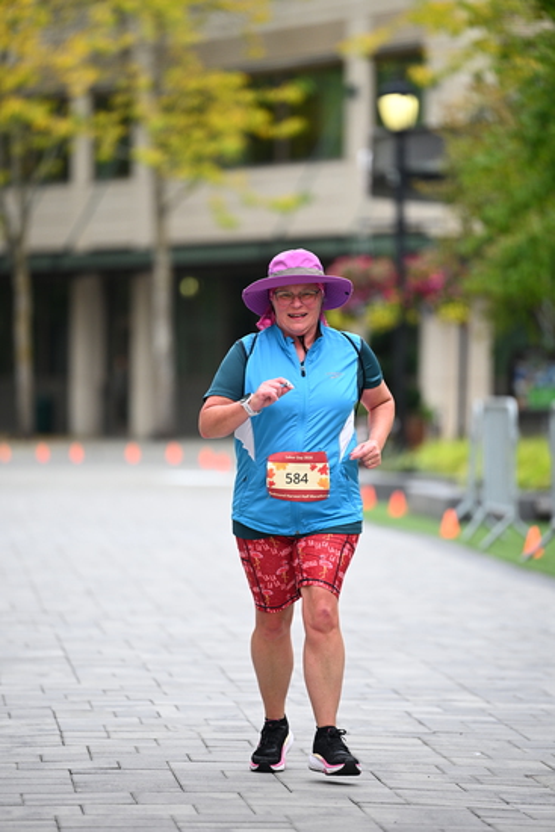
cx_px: 278
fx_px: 4622
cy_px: 416
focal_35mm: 200
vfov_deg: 10.3
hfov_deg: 6.9
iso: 640
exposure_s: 1/1600
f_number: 2.8
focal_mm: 200
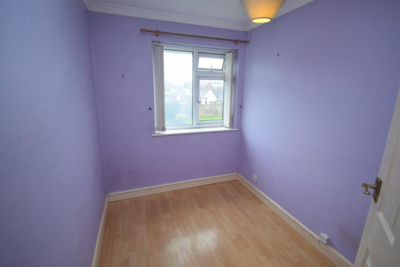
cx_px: 200
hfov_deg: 95.0
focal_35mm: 16
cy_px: 134
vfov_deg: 72.1
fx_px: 183
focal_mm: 11
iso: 400
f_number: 4.8
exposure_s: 1/60
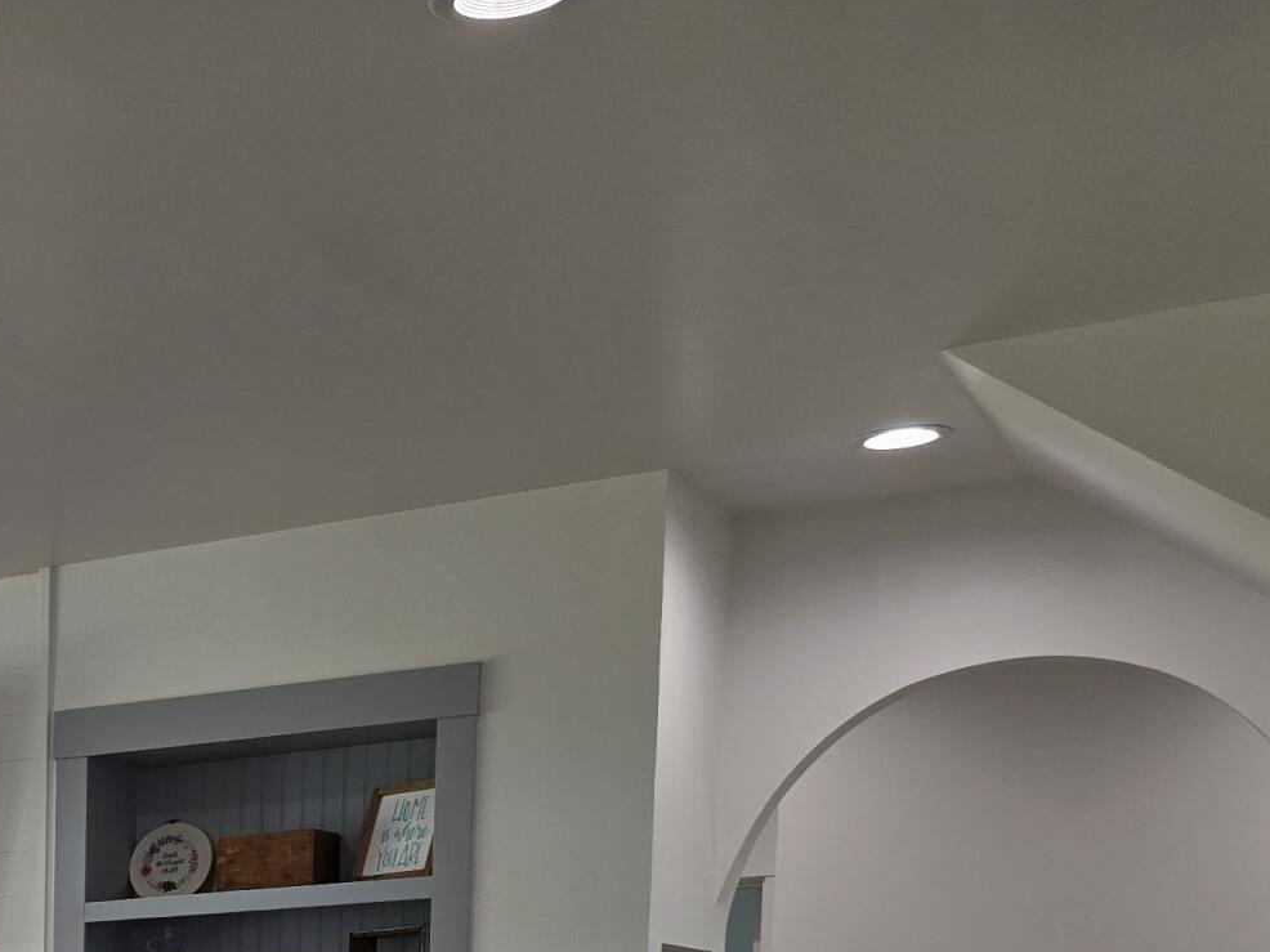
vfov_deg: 18.6
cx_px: -497
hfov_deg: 23.6
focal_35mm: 70
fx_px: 2568
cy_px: 1423
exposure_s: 1/120
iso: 40
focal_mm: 6.3
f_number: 1.7
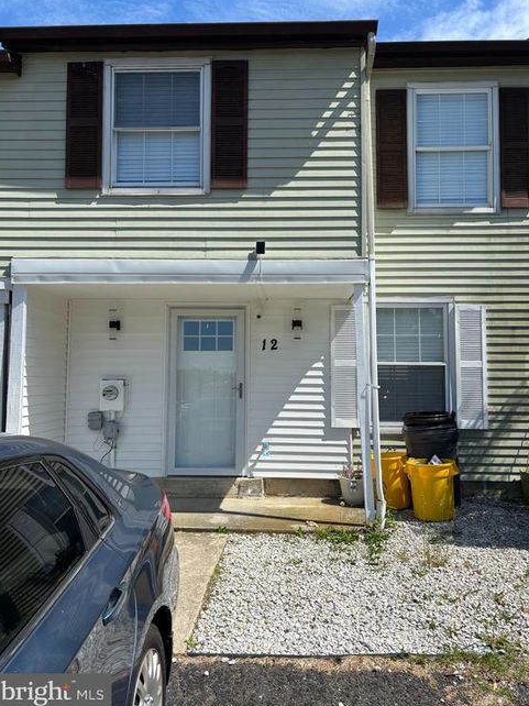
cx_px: 267
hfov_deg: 51.3
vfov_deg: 65.3
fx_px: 551
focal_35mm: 27
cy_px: 346
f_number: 1.6
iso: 50
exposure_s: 1/3650
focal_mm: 5.96
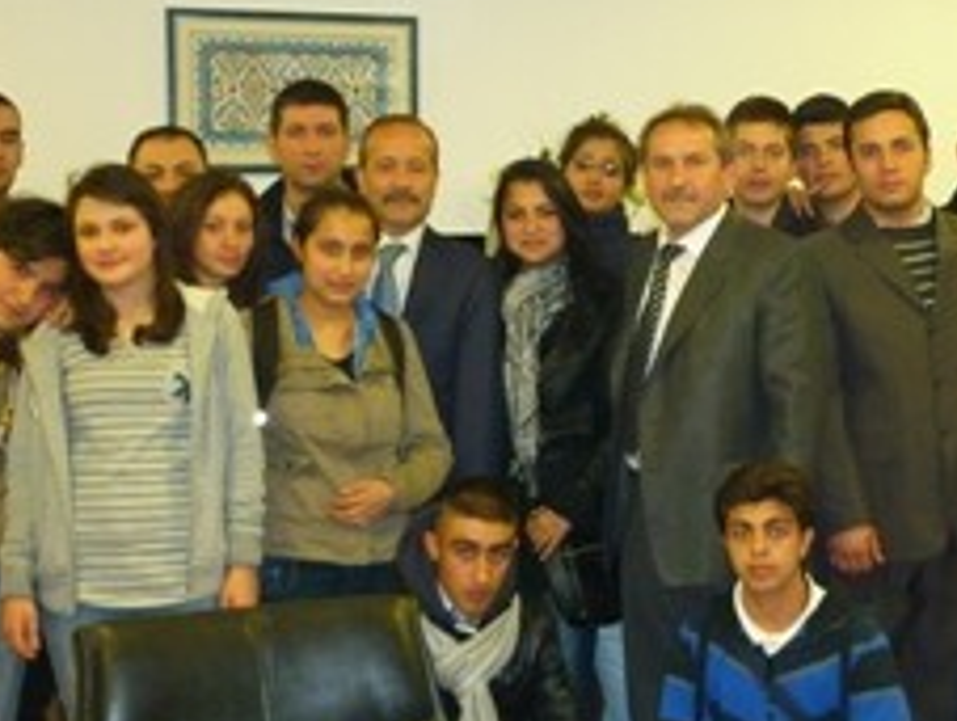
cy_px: 396
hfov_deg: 29.5
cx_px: 658
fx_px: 1800
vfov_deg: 22.6
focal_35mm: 65
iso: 250
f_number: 2.8
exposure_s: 1/30
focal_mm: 5.5
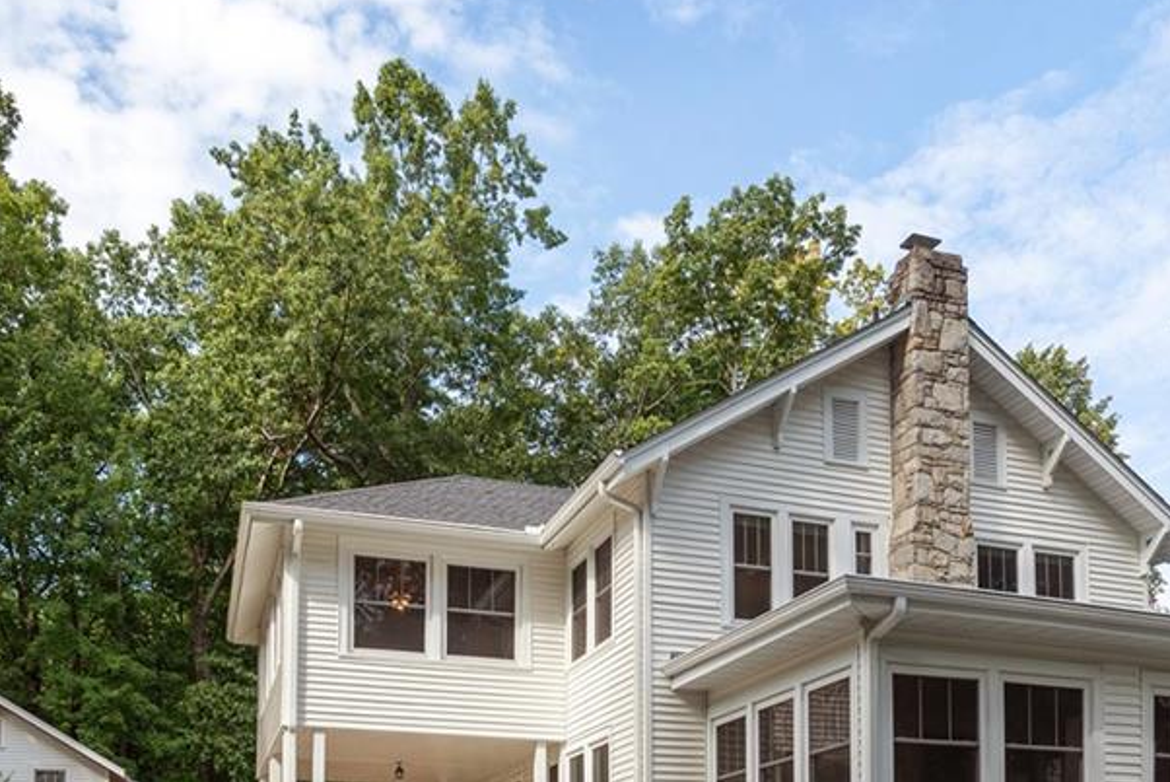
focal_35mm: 34
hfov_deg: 55.7
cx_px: 525
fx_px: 1105
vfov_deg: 37.7
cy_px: 608
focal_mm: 20
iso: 250
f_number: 7.1
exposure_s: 1/640
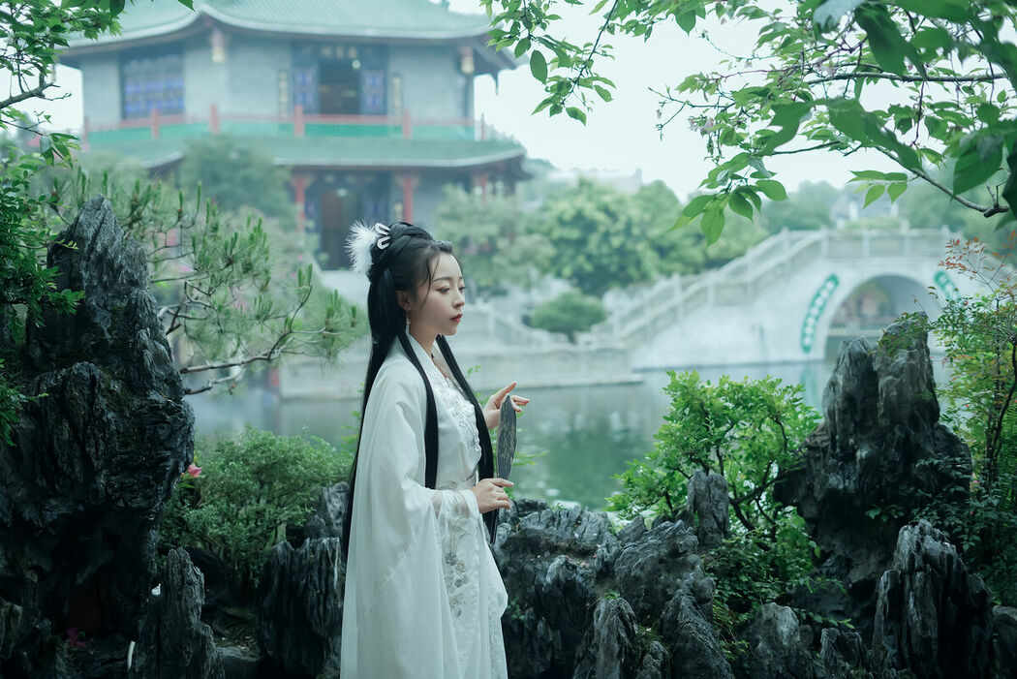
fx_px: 1413
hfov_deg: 39.6
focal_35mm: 50
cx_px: 508
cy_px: 340
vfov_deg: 27.0
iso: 320
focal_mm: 50
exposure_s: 1/200
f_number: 2.5
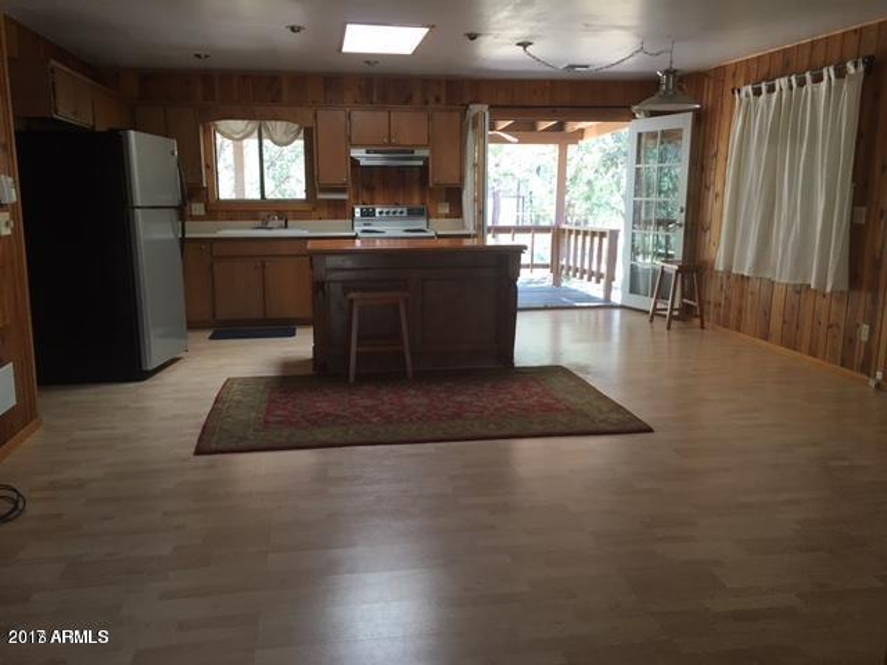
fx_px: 743
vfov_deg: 48.2
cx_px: 444
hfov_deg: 61.7
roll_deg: -0.3
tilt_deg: -11.7
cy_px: 332
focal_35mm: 29
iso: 40
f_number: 2.2
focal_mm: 4.15
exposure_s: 1/30
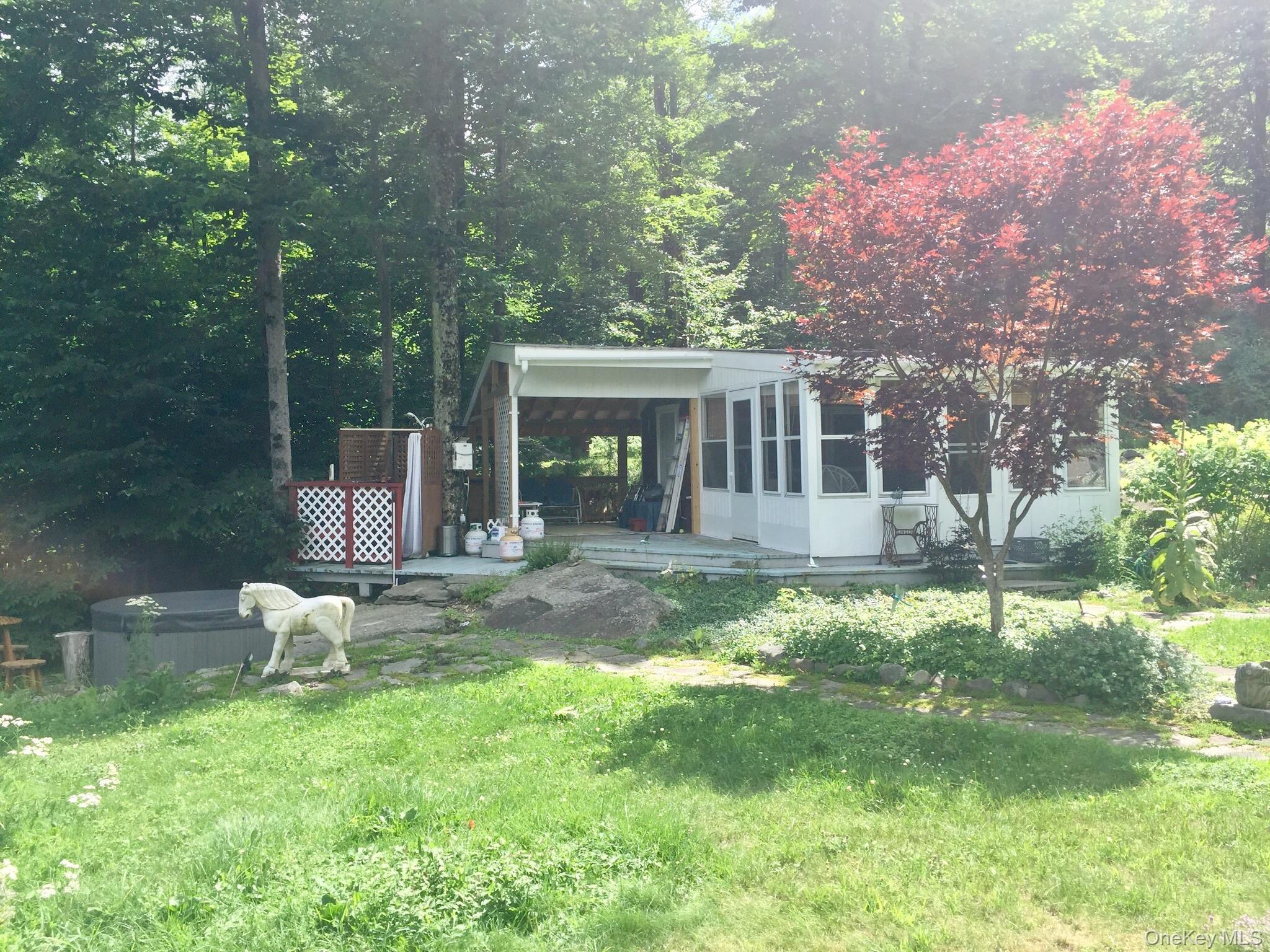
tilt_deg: -0.4
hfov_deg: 61.7
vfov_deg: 48.2
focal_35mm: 29
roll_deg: -0.7
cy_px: 476
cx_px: 635
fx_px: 1064
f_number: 2.2
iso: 32
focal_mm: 4.15
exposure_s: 1/746
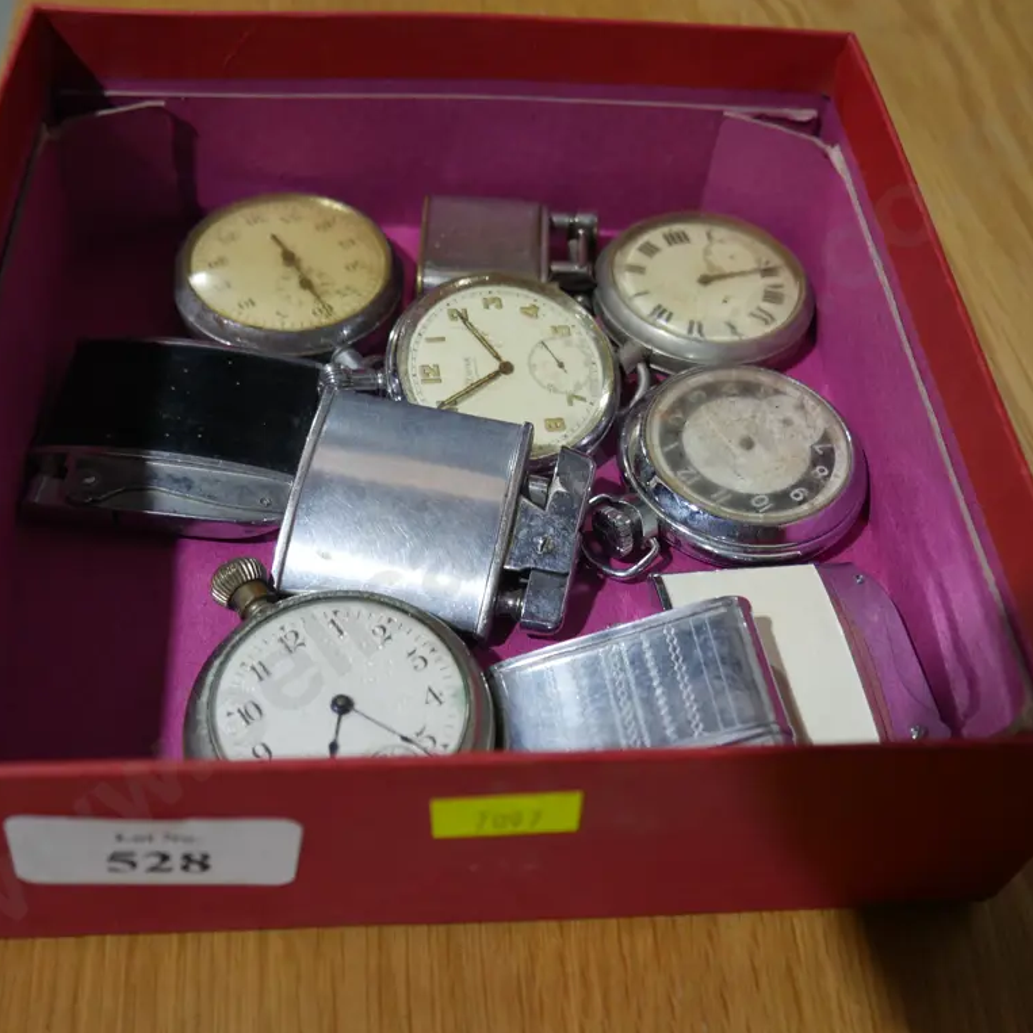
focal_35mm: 38
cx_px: 505
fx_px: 1283
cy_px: 515
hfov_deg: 43.9
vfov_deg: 43.9
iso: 250
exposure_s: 1/60
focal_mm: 16
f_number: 3.6
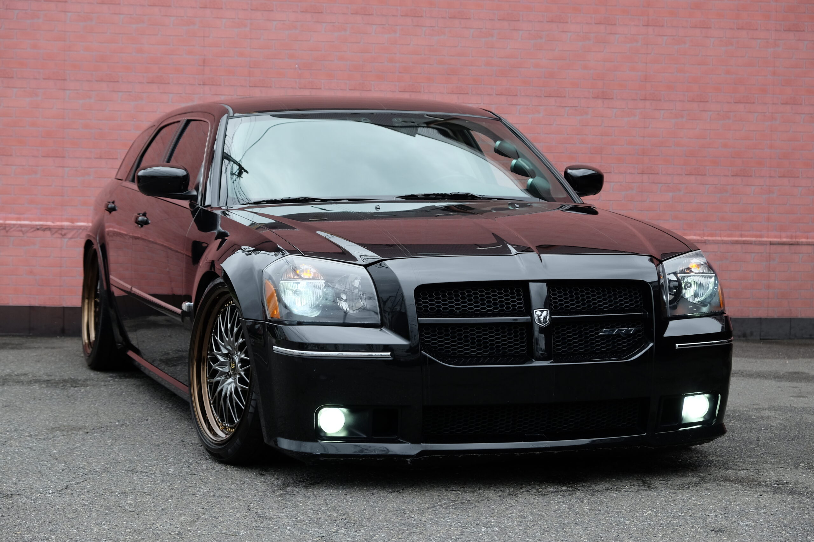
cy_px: 271
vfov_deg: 16.5
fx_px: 1877
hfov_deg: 24.5
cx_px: 407
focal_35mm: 83
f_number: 5.6
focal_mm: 55
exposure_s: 1/350
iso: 400
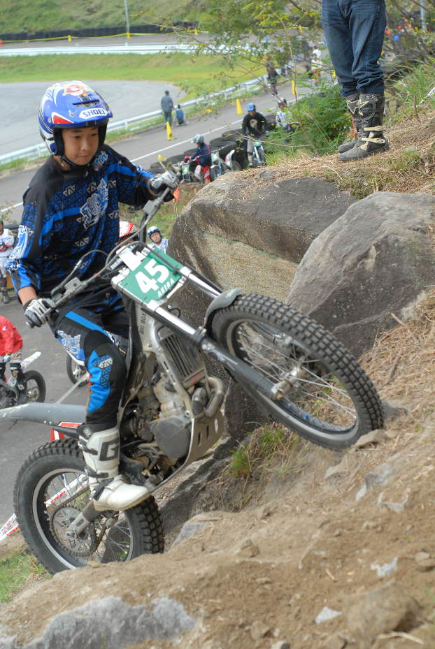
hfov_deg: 18.2
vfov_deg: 27.0
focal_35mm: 75
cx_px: 218
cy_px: 324
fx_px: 1355
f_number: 4.8
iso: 400
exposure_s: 1/320
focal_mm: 50
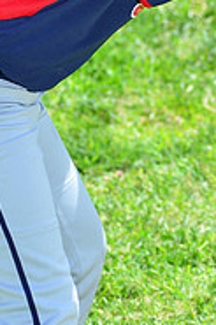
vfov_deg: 5.6
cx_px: 166
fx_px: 3282
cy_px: -93
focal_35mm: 364
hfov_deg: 3.8
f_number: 8
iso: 200
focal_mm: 116
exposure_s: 1/200
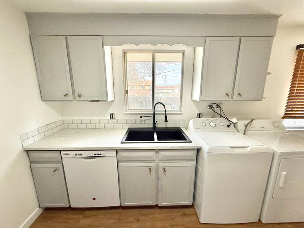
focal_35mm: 14
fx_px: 123
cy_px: 114
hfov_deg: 102.1
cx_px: 152
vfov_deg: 85.7
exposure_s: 1/227
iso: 64
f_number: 2.2
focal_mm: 2.22
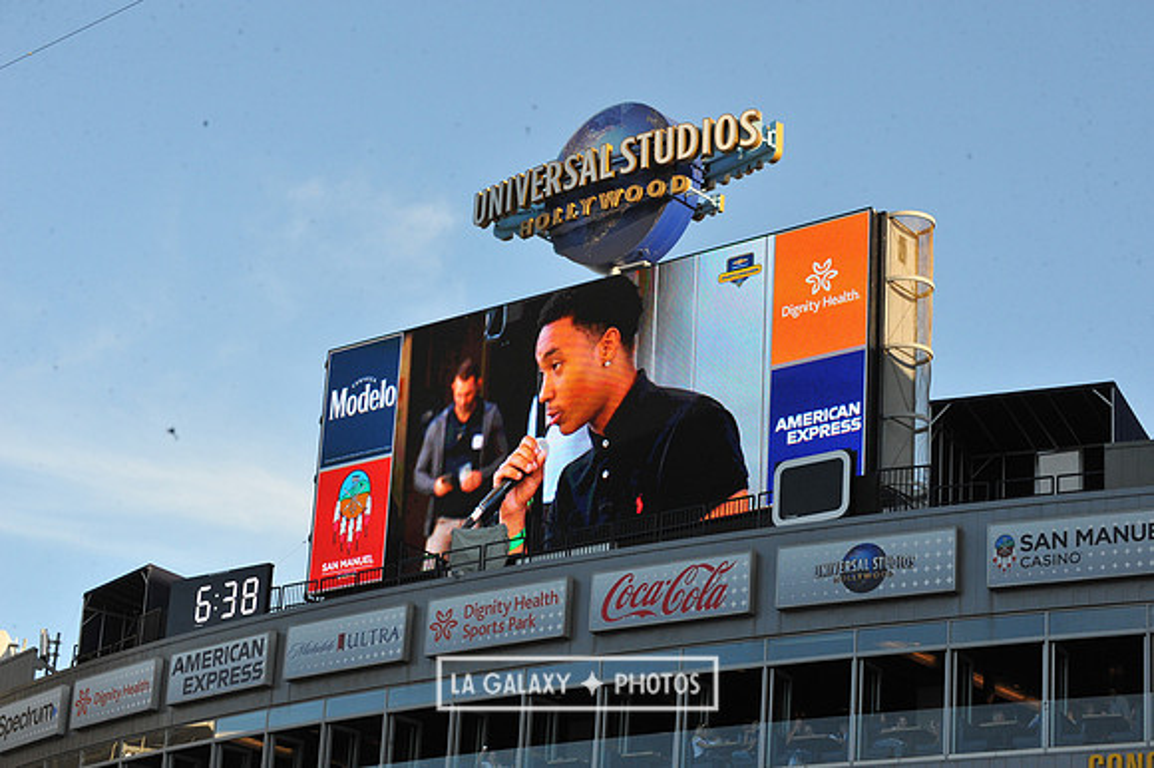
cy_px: 384
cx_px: 577
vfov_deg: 15.9
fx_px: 2755
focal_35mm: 86
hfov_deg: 23.7
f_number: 14
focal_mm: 86
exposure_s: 1/800
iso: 1600
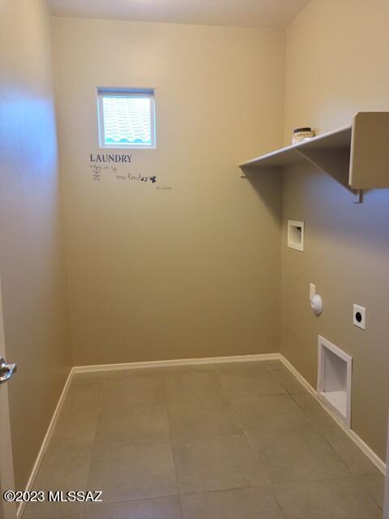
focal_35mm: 28
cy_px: 260
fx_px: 420
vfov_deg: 63.4
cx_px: 194
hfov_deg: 49.7
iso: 250
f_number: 2
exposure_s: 1/40
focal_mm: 5.9
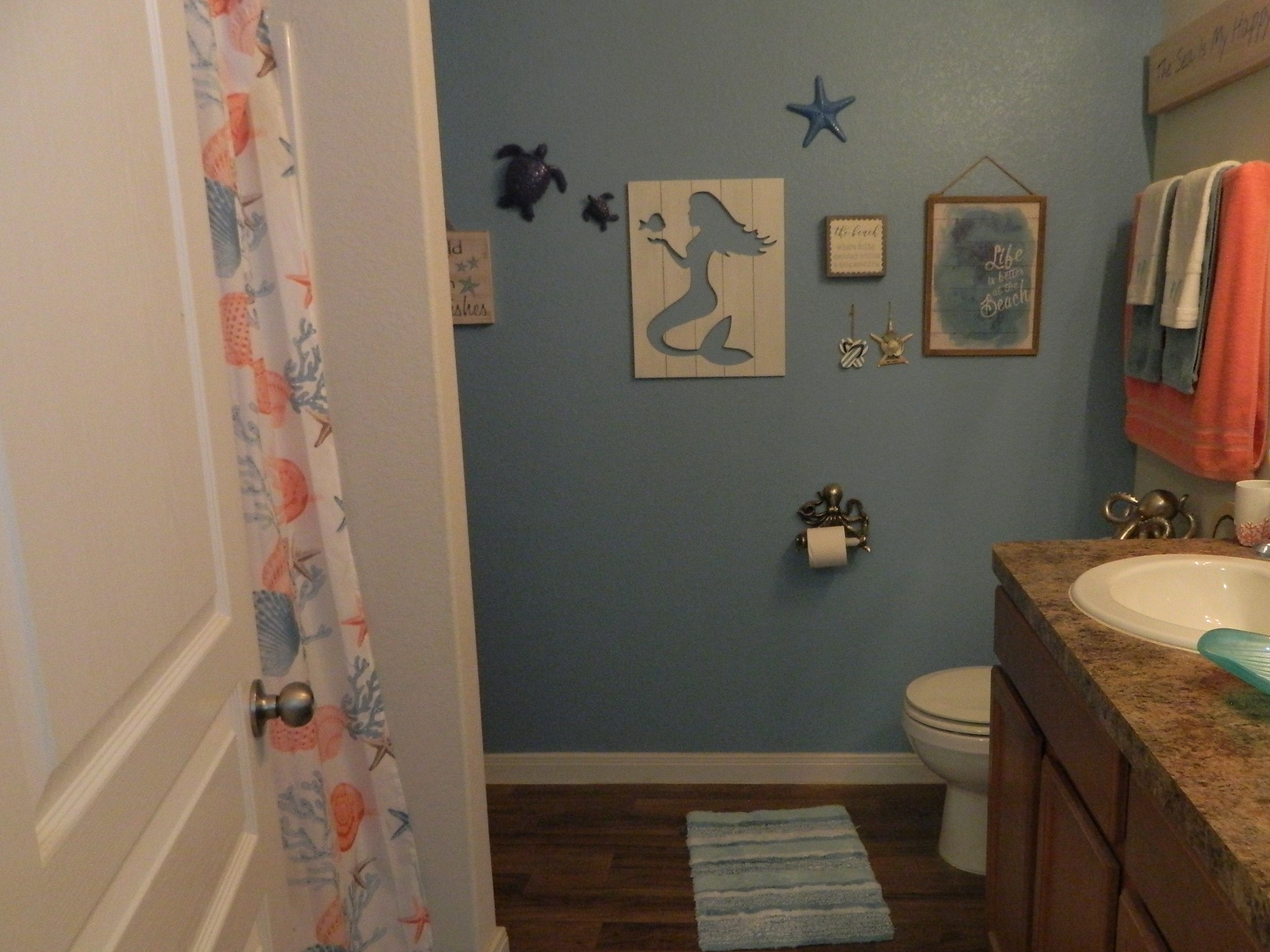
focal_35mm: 29
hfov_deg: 61.3
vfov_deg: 48.1
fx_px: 1064
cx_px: 736
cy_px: 528
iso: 400
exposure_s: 1/25
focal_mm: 4.5
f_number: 3.1
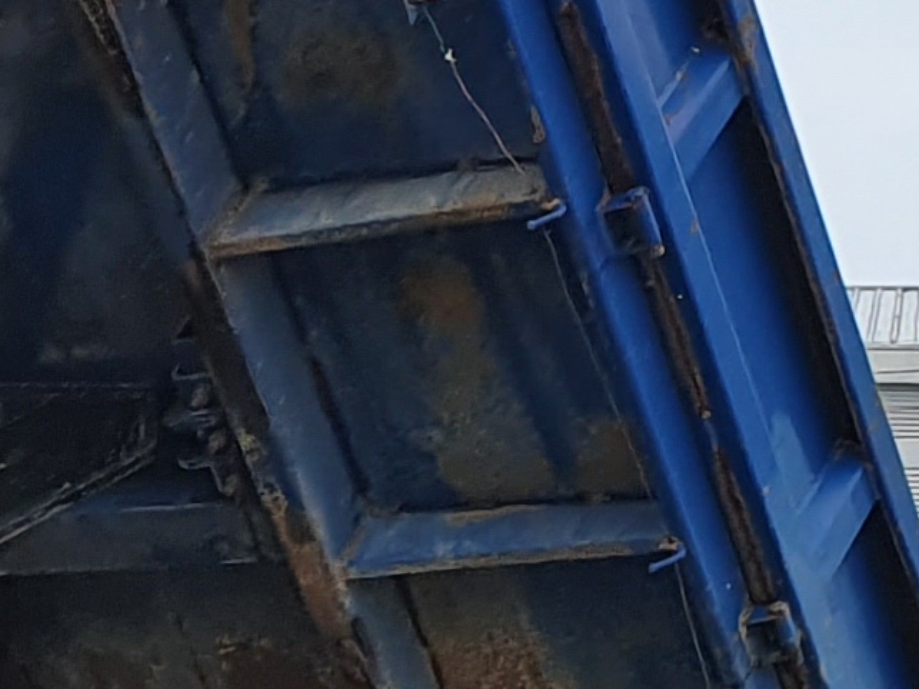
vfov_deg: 8.9
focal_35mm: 163
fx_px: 4327
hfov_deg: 11.2
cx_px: -769
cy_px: 1021
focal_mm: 4.32
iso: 50
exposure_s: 1/1018
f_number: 2.4
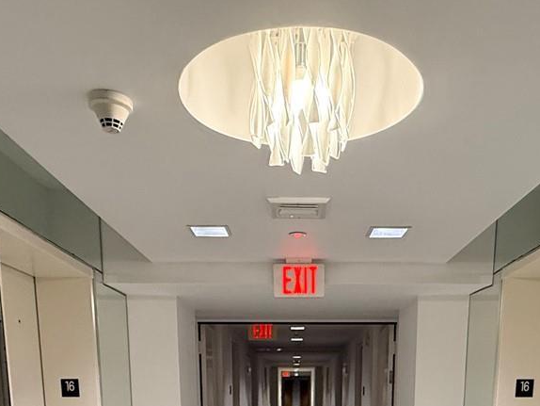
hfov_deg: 47.7
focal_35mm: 39
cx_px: 303
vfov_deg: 29.9
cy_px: 518
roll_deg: +0.7
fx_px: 609
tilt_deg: -10.4
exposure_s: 1/60
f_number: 2.2
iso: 200
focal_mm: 2.22
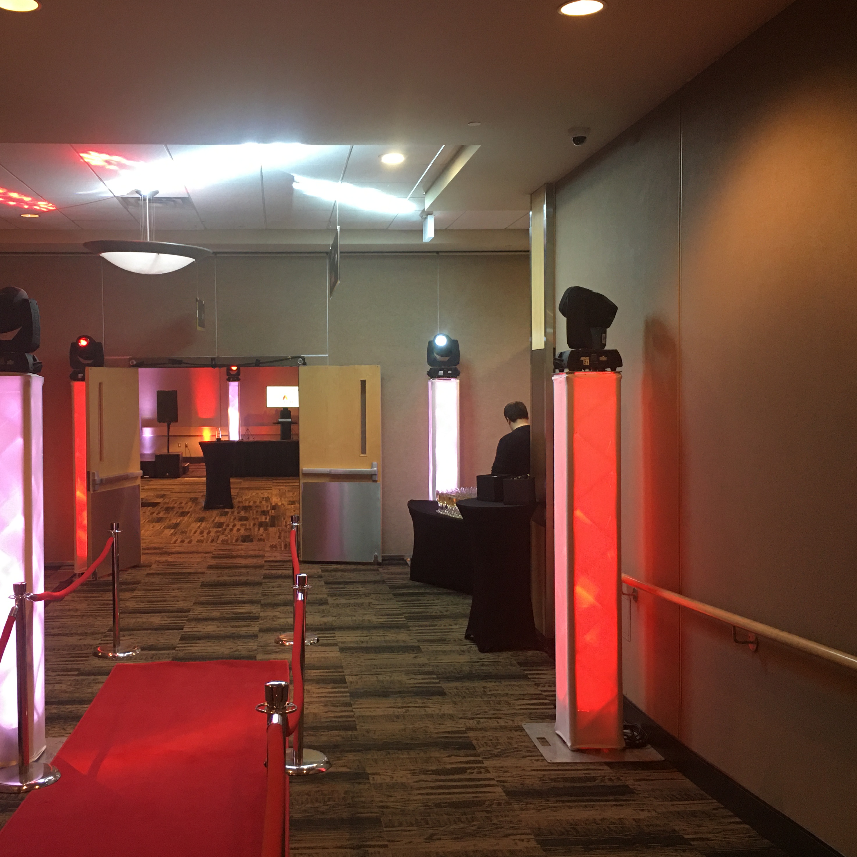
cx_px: 335
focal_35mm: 35
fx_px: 980
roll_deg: -0.3
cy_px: 423
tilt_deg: -1.9
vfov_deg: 47.2
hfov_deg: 46.9
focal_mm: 4.15
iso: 80
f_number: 2.2
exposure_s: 1/15
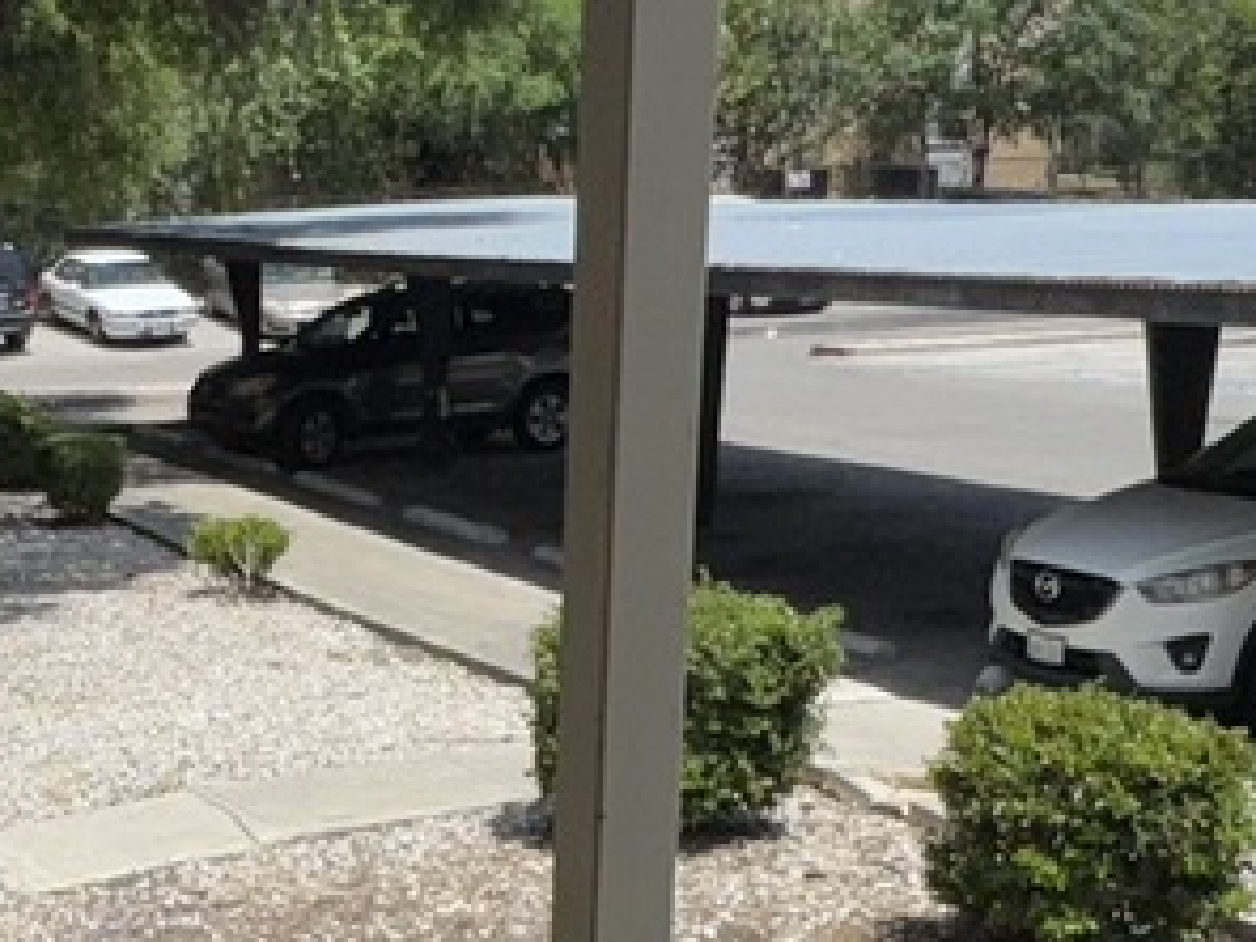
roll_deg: +0.6
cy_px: 1040
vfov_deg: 20.6
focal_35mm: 68
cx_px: 161
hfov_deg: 27.7
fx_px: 2467
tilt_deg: -18.5
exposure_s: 1/3906
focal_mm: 2.22
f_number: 2.2
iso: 32
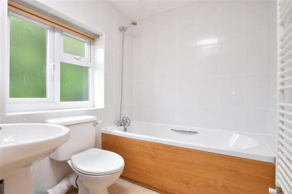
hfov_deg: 90.0
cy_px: 97
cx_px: 146
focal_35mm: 18
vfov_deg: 67.4
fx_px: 146
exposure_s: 1/40
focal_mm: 12
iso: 400
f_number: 8
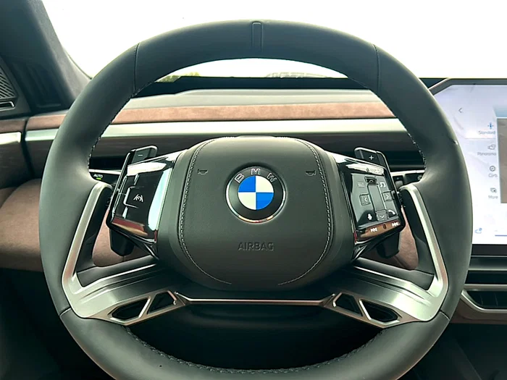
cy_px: 190
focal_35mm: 25
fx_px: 366
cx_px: 254
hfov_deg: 69.4
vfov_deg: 54.9
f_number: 1.78
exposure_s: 1/198
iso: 64
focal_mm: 6.86
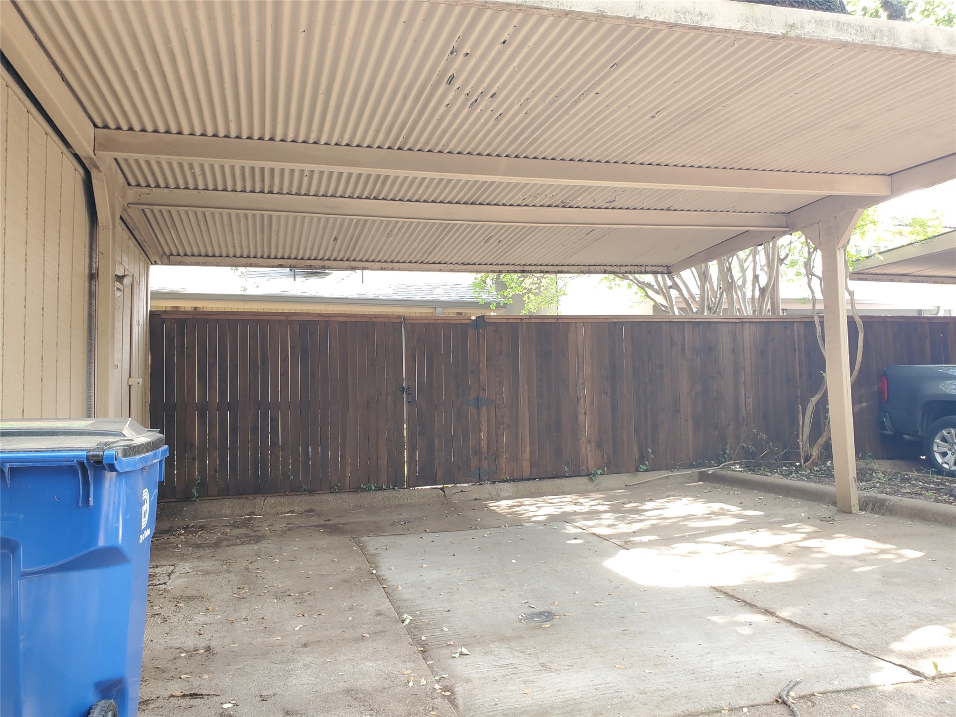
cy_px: 358
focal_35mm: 26
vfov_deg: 53.1
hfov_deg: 67.3
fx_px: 718
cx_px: 478
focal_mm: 4.3
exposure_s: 1/60
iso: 80
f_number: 2.4
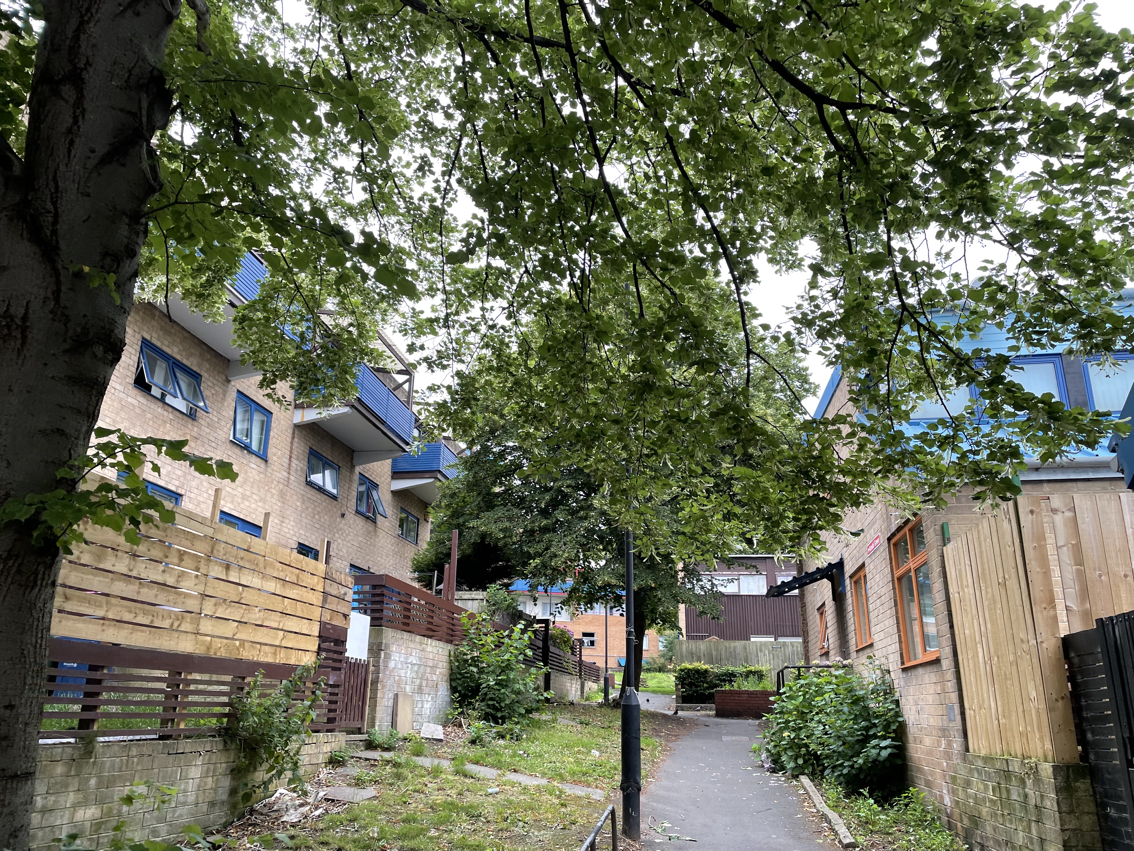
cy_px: 426
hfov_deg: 67.3
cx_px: 567
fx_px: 852
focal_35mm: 26
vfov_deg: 53.1
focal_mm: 4.2
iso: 40
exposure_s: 1/121
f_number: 1.6
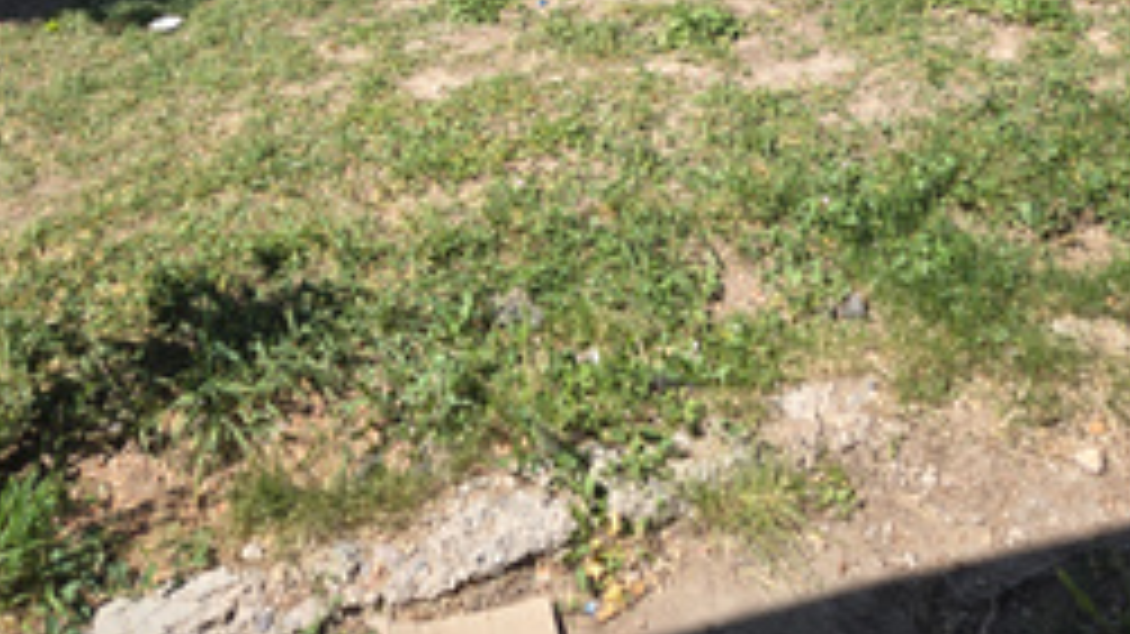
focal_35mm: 48
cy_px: -166
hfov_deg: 42.9
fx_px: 1438
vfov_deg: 22.5
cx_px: 567
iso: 25
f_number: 1.8
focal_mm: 5.4
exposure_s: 1/1139
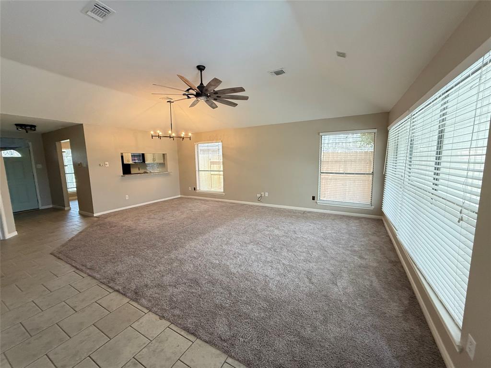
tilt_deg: -6.9
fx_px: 199
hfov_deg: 102.1
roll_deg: +0.6
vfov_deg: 85.7
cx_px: 246
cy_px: 184
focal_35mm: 14
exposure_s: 1/120
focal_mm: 2.22
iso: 400
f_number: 2.2
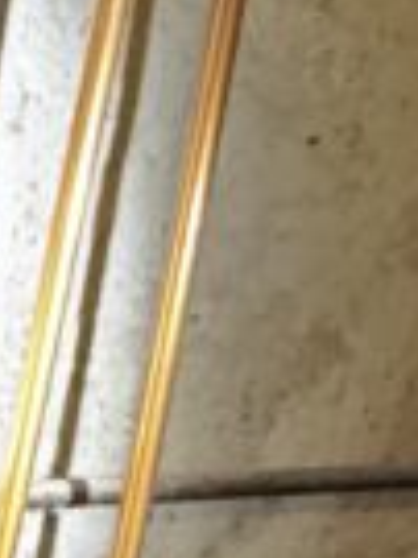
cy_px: 513
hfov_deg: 8.9
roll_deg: -1.1
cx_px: -1088
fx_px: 1709
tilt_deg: -12.7
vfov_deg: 18.2
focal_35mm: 106
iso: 640
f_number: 2.2
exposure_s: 1/60
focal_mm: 2.22
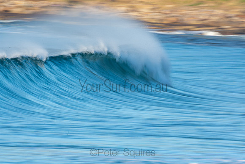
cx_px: 122
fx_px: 5105
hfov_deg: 2.7
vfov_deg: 1.8
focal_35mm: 750
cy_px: 82
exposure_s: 1/20
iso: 100
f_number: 29
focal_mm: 500
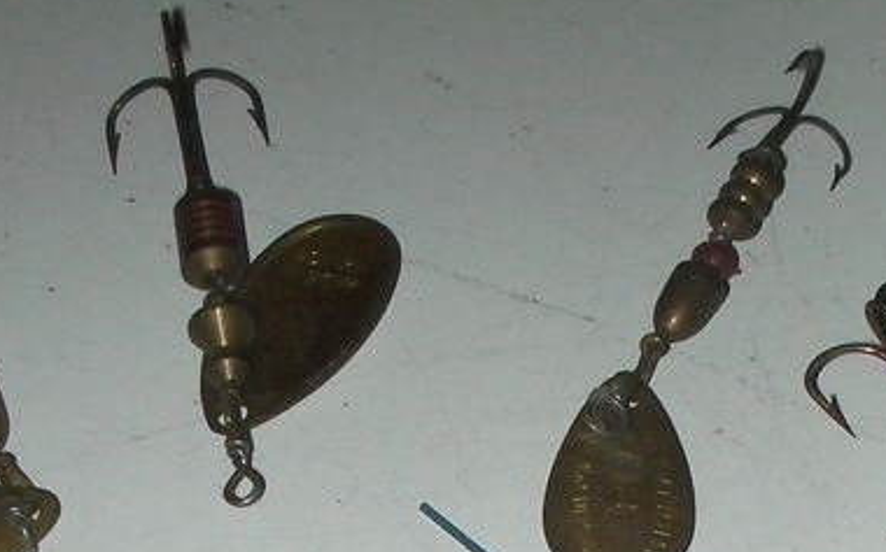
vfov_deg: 11.7
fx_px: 2558
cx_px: 555
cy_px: 857
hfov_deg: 19.6
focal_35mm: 106
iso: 200
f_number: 5.6
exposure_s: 1/30
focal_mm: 6.3
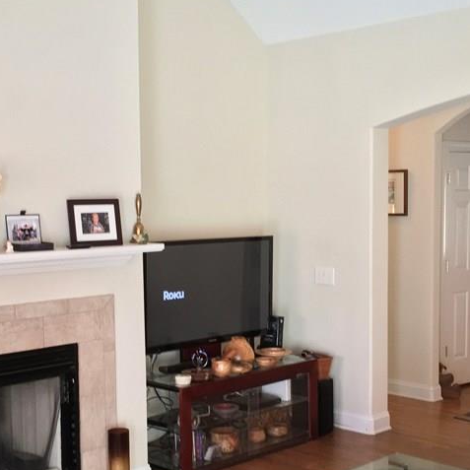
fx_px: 845
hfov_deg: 31.0
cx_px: 199
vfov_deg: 31.0
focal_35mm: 55
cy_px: 276
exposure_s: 1/30
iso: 125
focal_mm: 4.15
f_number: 2.2
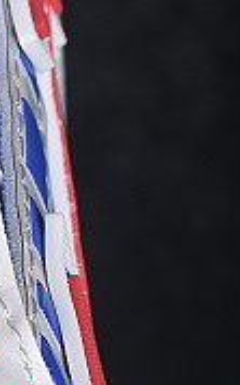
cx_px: -450
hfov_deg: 2.8
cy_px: -56
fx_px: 4864
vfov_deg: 4.5
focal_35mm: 464
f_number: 7.1
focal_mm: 50
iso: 160
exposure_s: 1/80
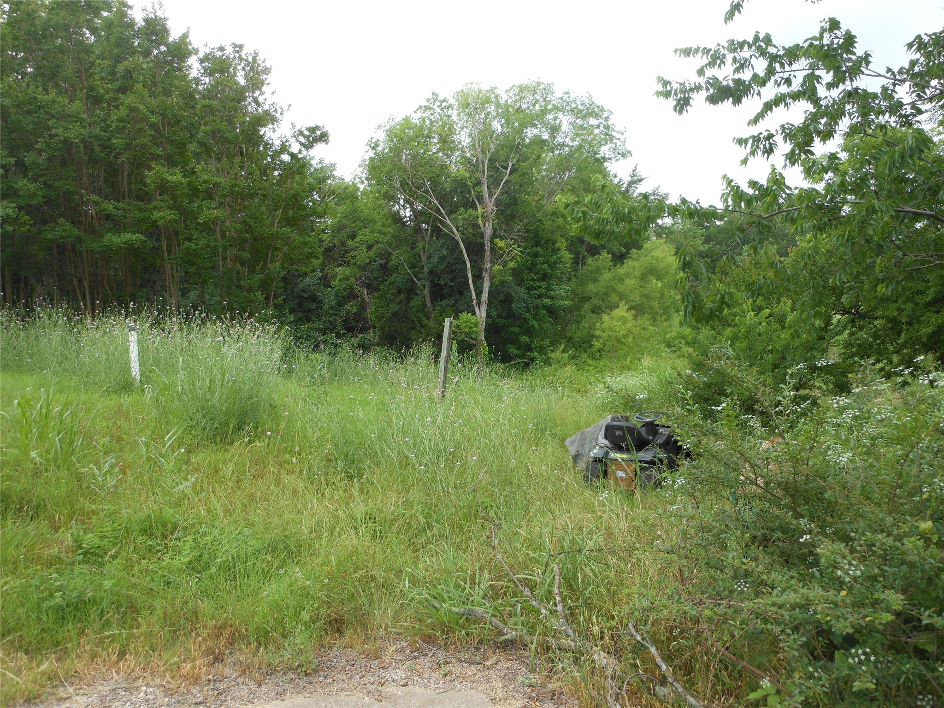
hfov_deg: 63.4
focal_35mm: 28
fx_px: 764
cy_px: 354
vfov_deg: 49.7
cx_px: 472
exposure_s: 1/200
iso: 80
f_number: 3.7
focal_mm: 5
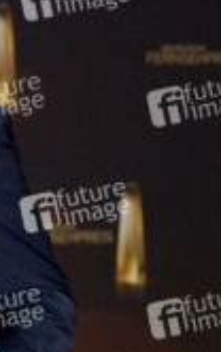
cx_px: -194
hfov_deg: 4.5
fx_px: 2799
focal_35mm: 291
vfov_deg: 7.2
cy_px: 155
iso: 1250
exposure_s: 1/250
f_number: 5.6
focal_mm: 105
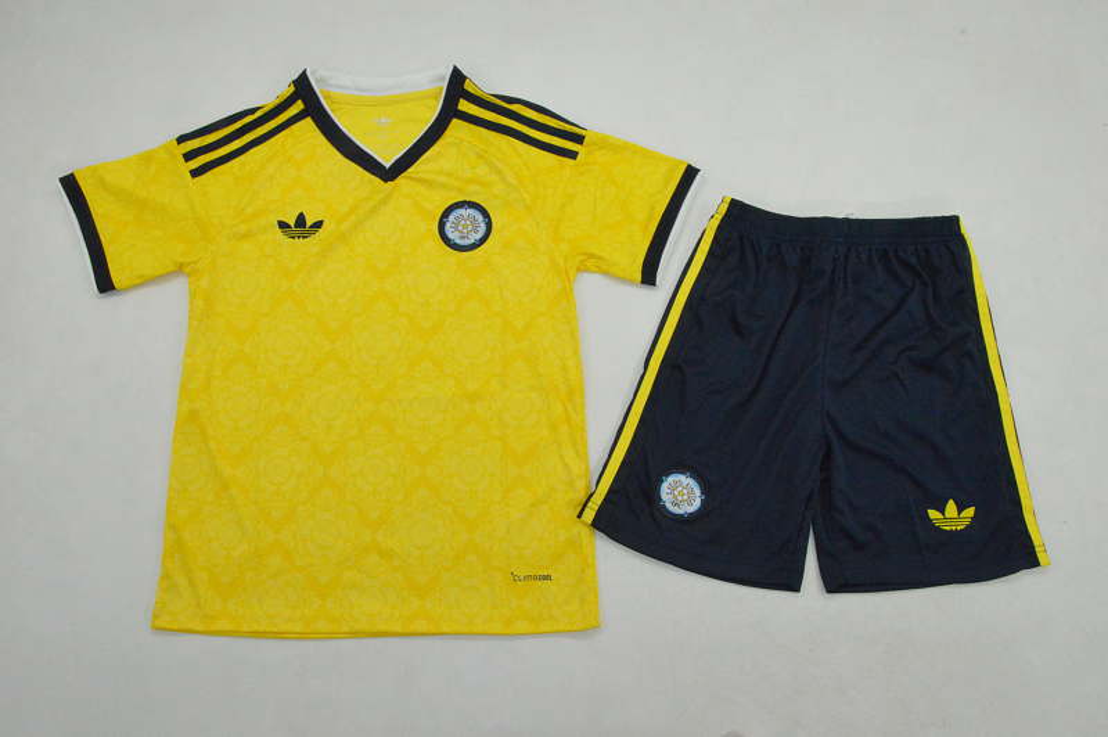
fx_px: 969
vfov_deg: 41.6
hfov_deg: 59.5
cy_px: 368
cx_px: 554
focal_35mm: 32
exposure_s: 1/200
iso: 6400
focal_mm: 21
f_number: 25
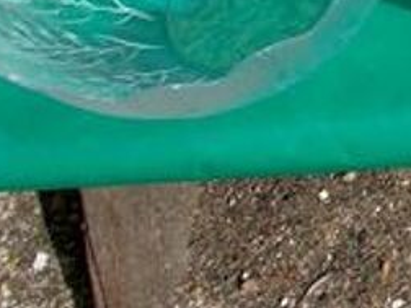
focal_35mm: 103
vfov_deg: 13.5
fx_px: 1223
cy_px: -150
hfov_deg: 16.3
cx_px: 719
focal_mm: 4.6
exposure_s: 1/400
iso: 80
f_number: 3.2
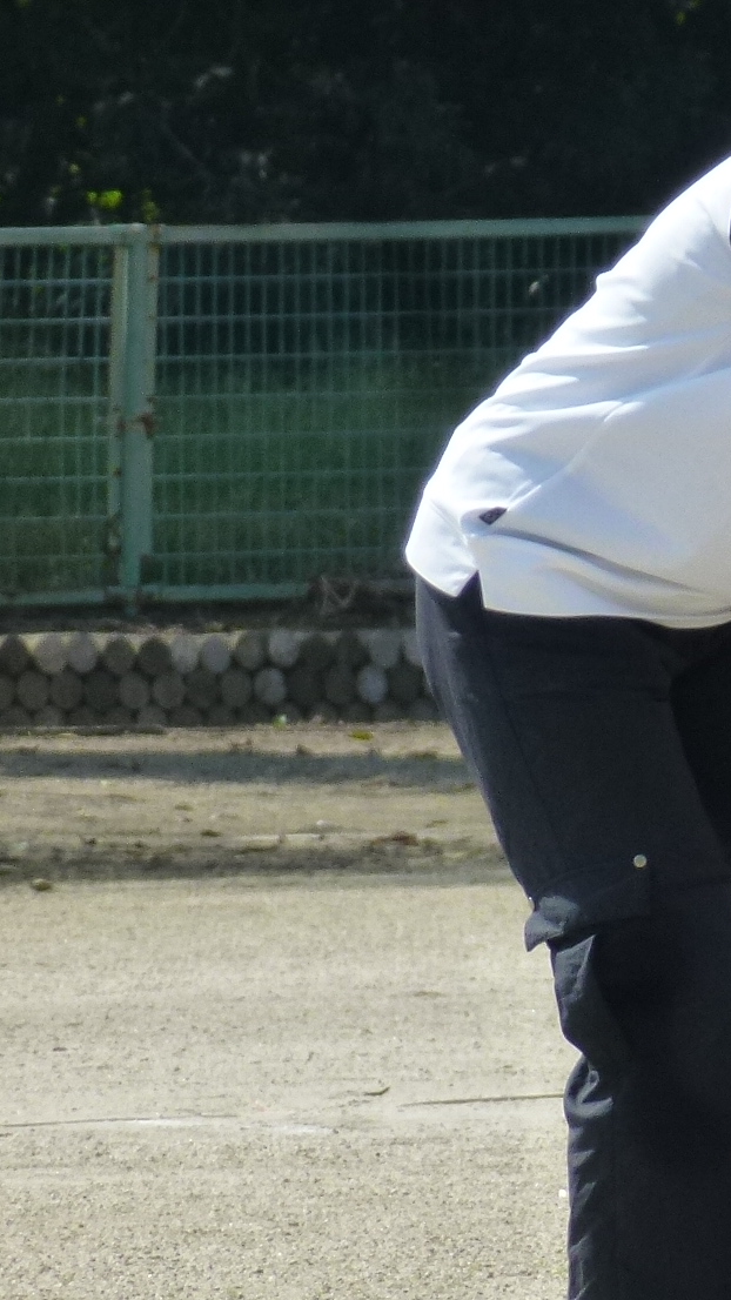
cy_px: 839
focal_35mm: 968
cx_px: 893
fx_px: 33361
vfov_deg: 2.2
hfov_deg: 1.3
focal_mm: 68.8
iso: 160
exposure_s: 1/500
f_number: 5.9
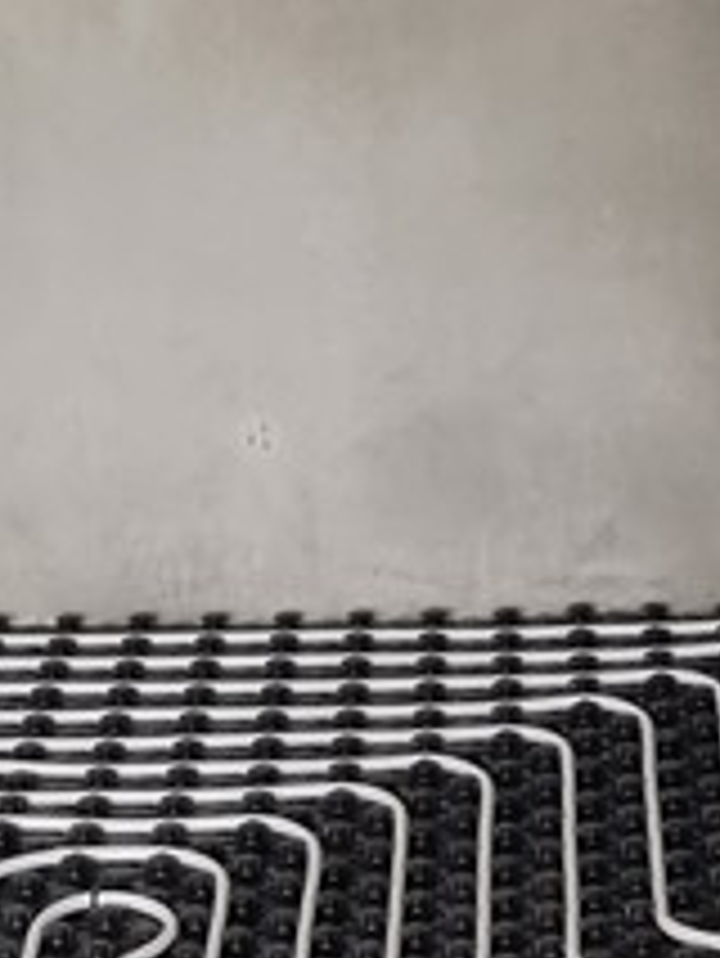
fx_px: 3463
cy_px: 1799
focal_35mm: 125
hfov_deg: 11.9
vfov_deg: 13.8
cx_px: 410
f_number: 1.8
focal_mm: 5.4
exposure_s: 1/100
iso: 200
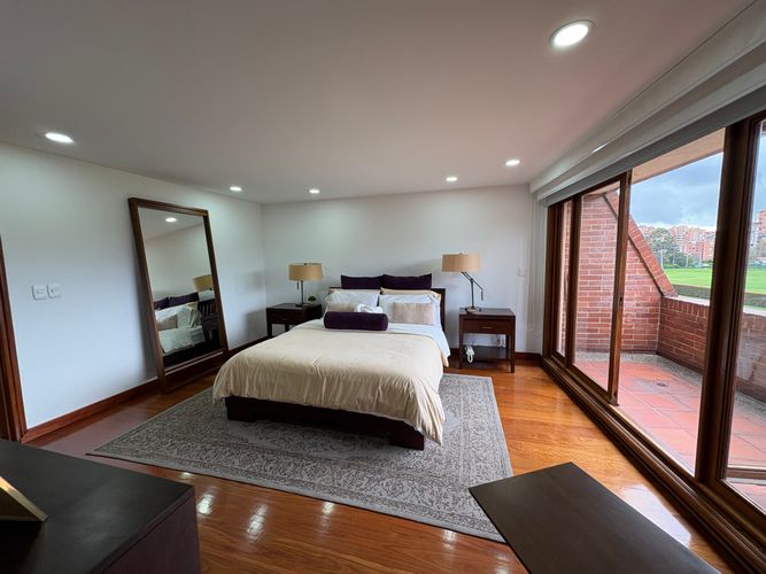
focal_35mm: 14
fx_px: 310
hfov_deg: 102.1
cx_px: 383
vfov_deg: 85.7
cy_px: 287
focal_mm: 2.22
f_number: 2.2
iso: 100
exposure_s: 1/99
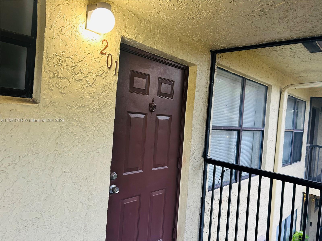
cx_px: 161
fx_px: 242
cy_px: 120
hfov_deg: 67.3
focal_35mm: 26
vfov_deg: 53.1
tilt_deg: -1.9
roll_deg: -3.9
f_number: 1.5
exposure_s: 1/60
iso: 200
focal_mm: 5.7
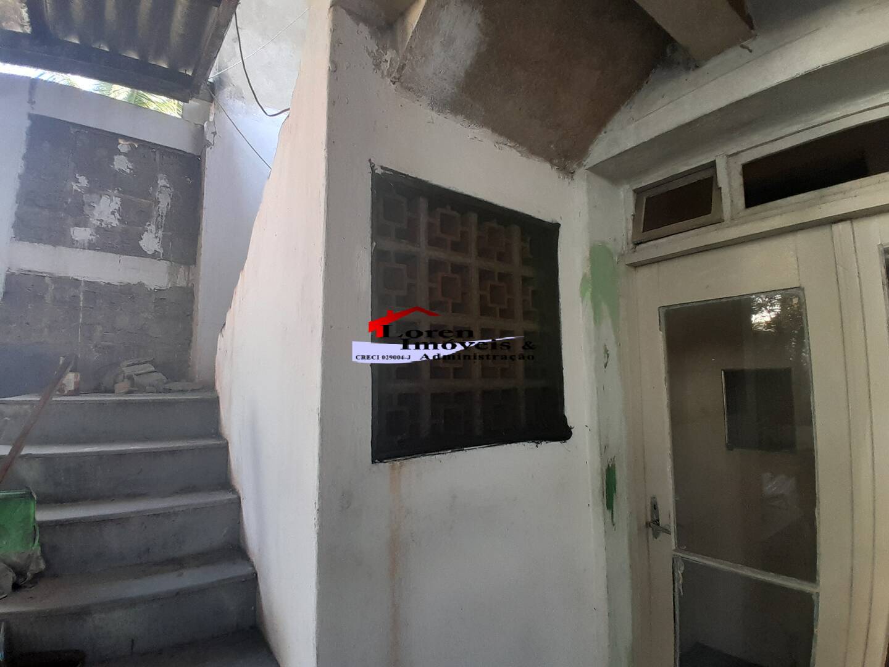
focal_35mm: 17
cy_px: 334
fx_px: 437
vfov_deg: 74.7
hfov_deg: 91.0
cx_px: 444
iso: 80
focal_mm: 1.46
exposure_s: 1/40
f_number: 2.2
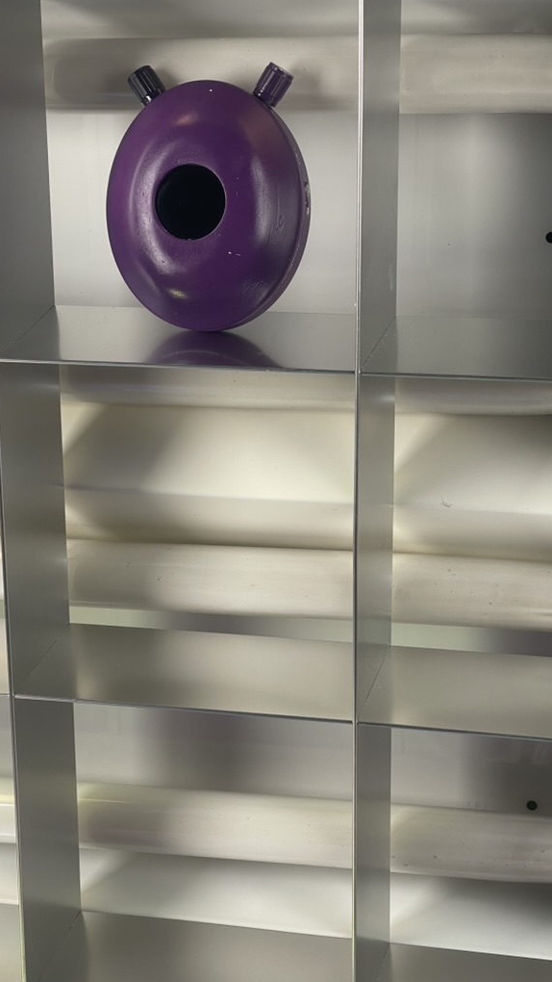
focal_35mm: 70
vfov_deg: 30.1
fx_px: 1821
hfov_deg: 17.2
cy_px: 490
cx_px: 233
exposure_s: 1/99
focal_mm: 7.5
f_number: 2.2
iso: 20
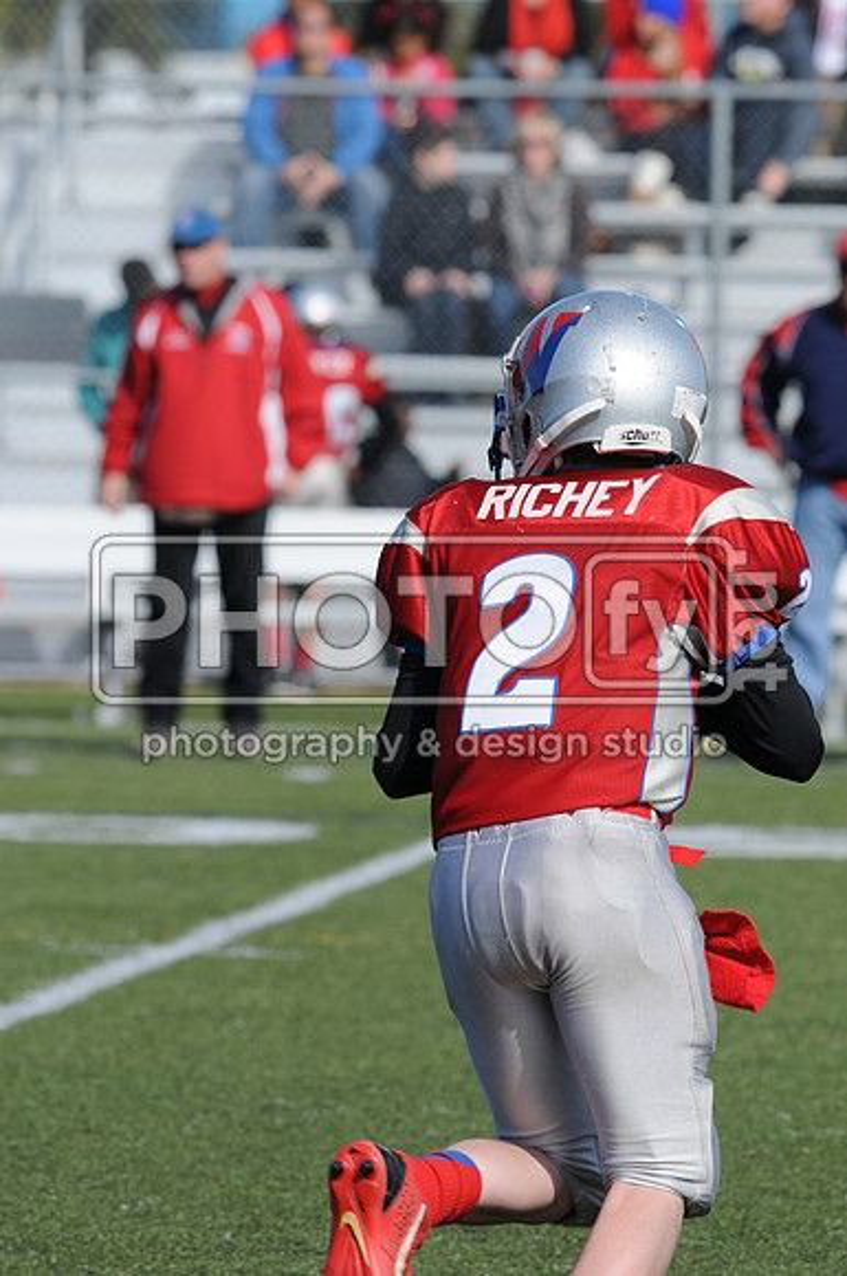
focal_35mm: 450
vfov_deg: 4.6
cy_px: 638
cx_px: 424
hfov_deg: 3.0
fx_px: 15928
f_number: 9
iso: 200
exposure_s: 1/500
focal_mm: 300
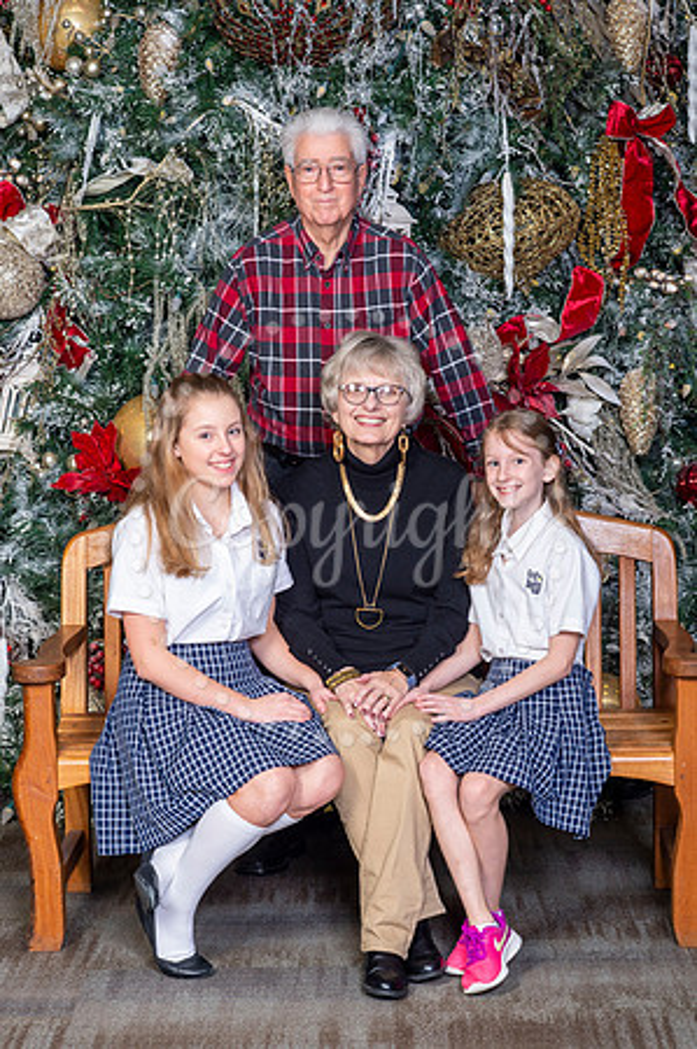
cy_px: 524
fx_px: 2474
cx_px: 348
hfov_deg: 16.0
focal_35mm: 85
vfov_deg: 23.9
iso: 400
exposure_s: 1/125
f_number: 8
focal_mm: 85
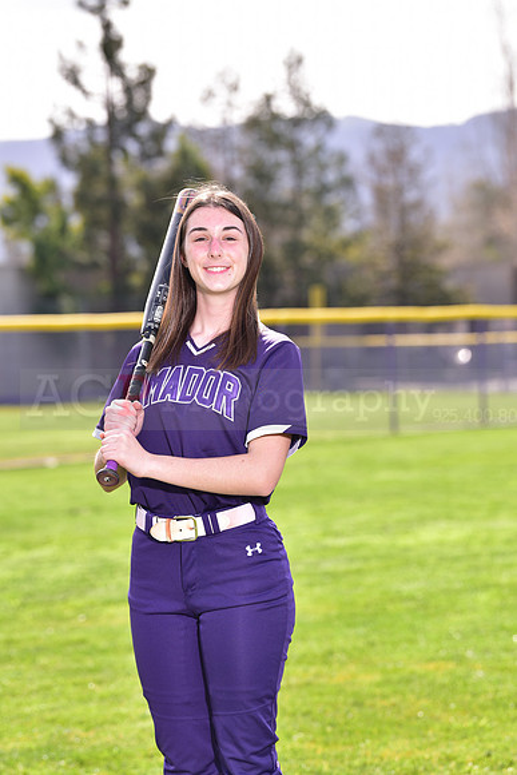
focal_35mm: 135
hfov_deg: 10.2
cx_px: 258
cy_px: 388
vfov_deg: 15.2
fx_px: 2906
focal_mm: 135
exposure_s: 1/250
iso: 100
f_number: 5
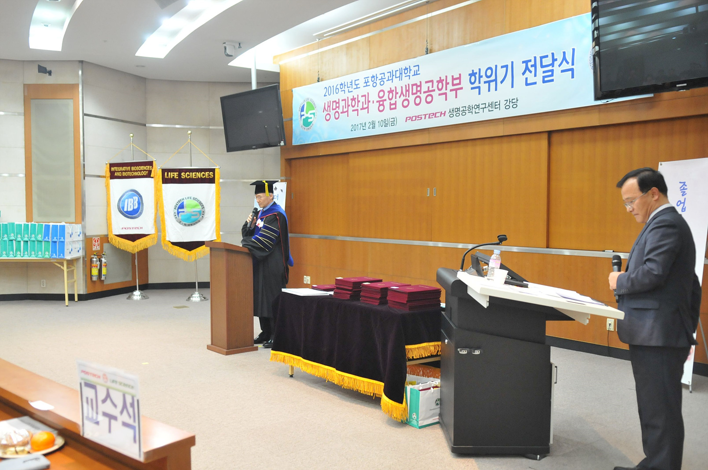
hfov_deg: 57.3
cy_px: 235
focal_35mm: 33
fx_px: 648
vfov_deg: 39.9
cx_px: 354
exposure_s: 1/40
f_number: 2.8
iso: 1600
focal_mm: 22
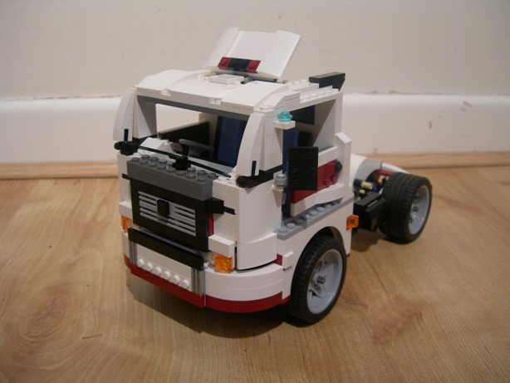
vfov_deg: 37.7
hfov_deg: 49.0
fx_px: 560
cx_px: 255
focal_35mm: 38
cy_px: 192
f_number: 2.8
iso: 103
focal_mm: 7.8
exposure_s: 1/4
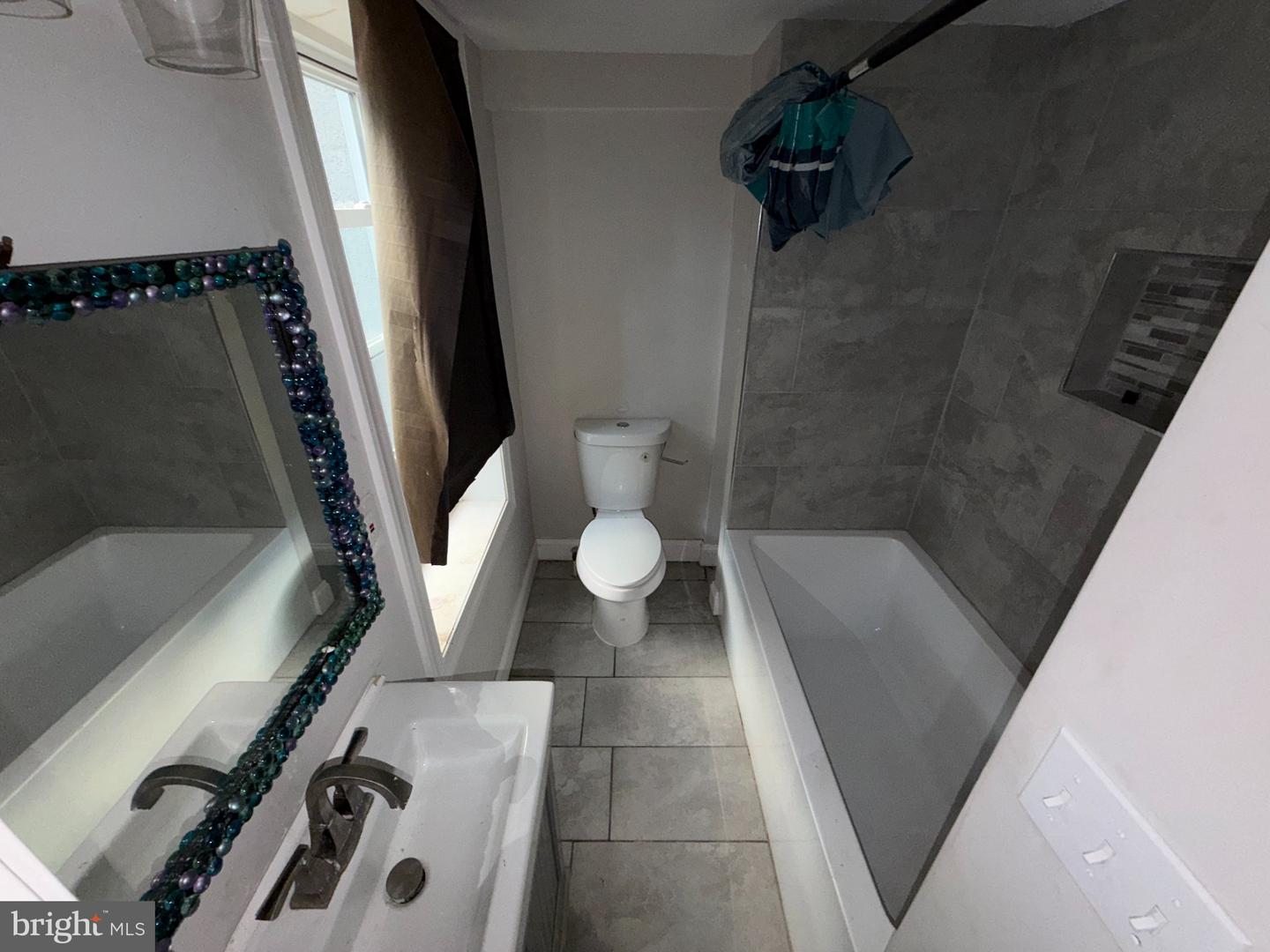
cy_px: 476
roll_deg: -0.8
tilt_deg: -28.7
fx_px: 514
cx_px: 635
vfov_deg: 85.7
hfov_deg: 102.1
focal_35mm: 14
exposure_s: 1/60
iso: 80
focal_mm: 2.22
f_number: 2.2
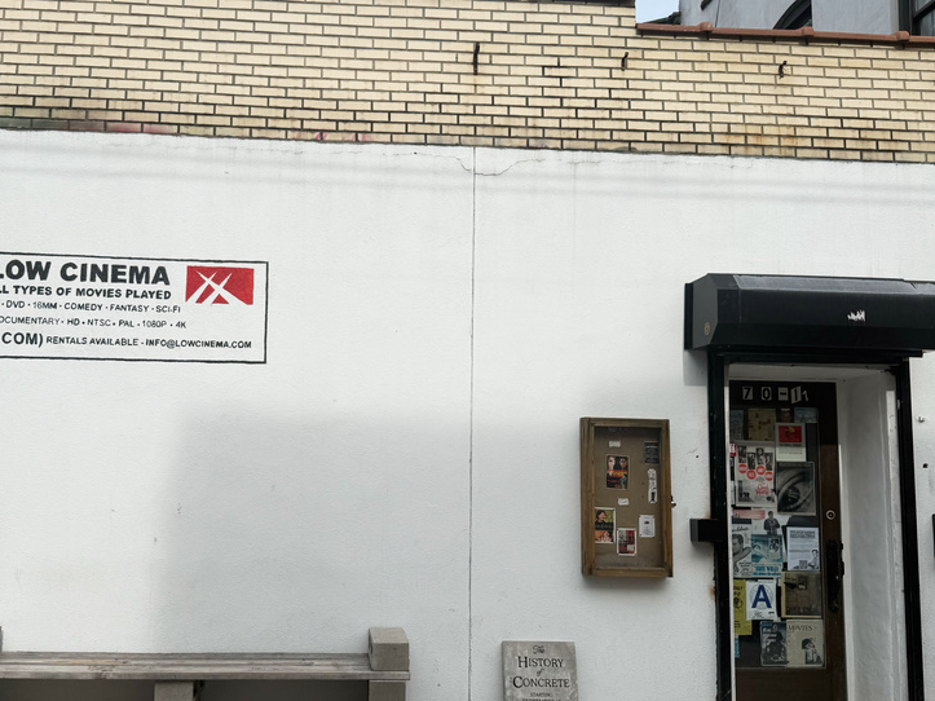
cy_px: 375
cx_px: 401
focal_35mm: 34
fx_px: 918
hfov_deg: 53.8
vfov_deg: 41.8
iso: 80
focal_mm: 6.8
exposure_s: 1/4975
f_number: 1.8
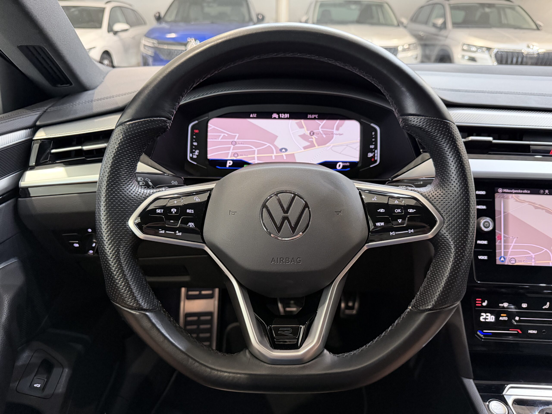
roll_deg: -0.6
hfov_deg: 71.6
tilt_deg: -24.6
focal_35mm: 24
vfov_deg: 56.8
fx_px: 383
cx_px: 276
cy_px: 207
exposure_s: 1/50
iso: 800
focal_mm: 6.76
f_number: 1.78
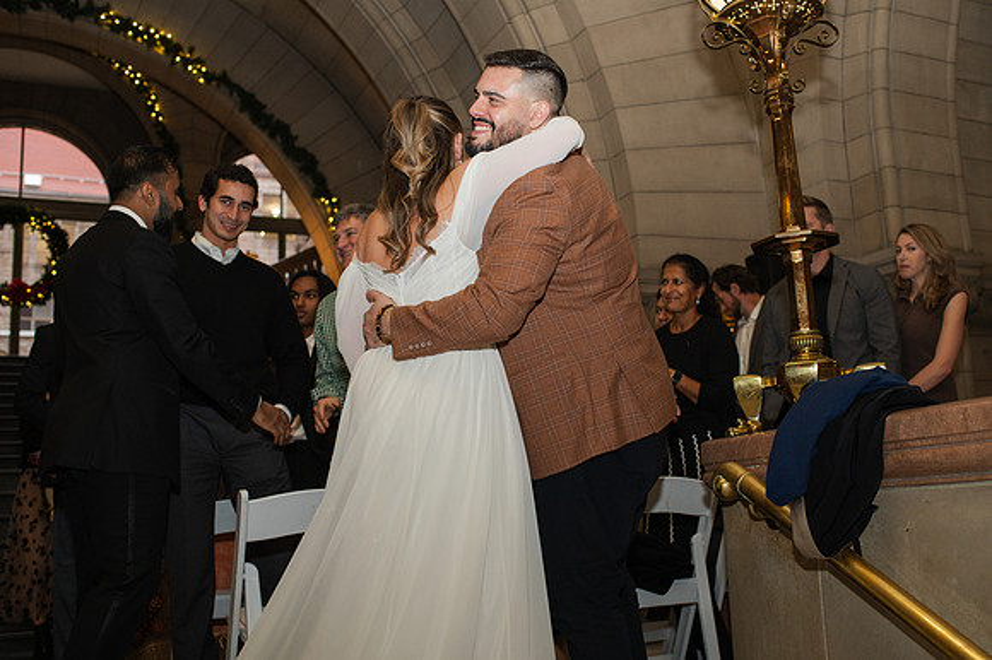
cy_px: 330
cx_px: 533
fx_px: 1037
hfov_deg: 51.1
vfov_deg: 35.3
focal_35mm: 38
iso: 1000
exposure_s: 1/200
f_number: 3.5
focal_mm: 35
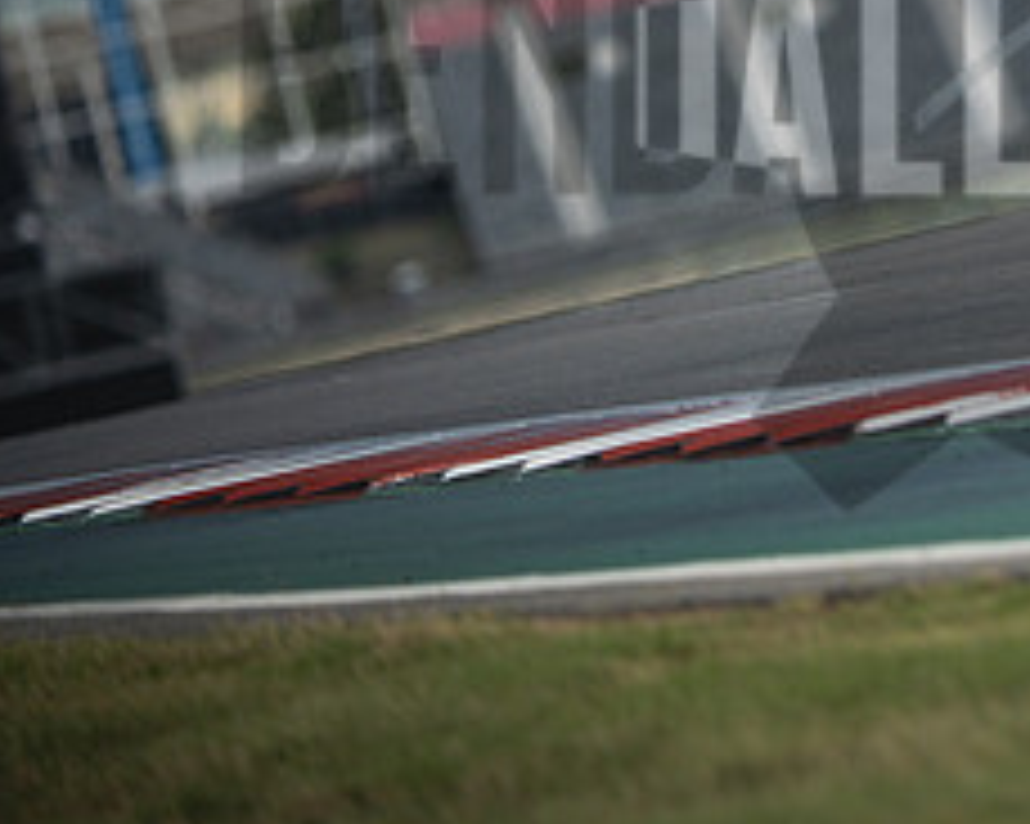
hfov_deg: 2.7
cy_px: 79
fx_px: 21726
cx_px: 1187
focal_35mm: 713
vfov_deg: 2.2
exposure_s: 1/4000
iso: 250
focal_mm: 200
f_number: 2
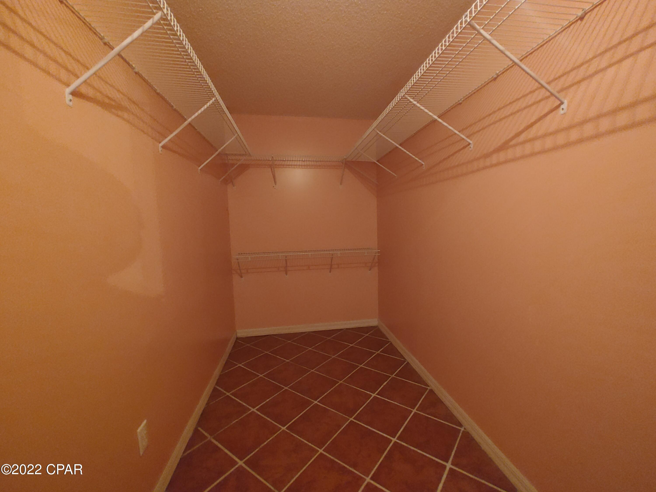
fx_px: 284
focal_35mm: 15
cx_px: 328
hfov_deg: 98.2
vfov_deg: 81.7
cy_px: 246
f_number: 1.9
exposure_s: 1/15
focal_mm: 1.78
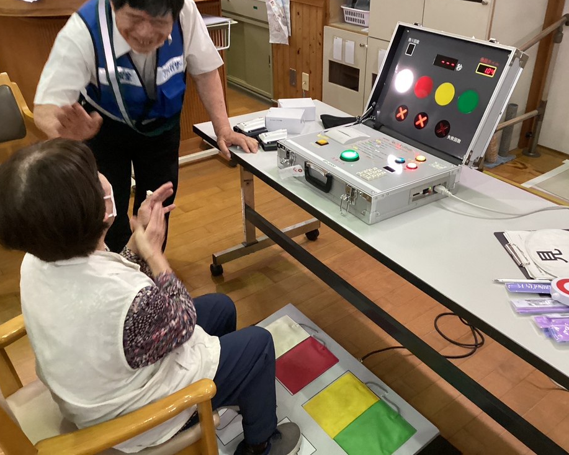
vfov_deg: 44.6
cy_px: 223
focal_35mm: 33
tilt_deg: -30.1
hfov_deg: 54.2
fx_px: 556
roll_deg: -1.3
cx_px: 294
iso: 320
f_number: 2.4
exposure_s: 1/60
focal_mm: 3.3
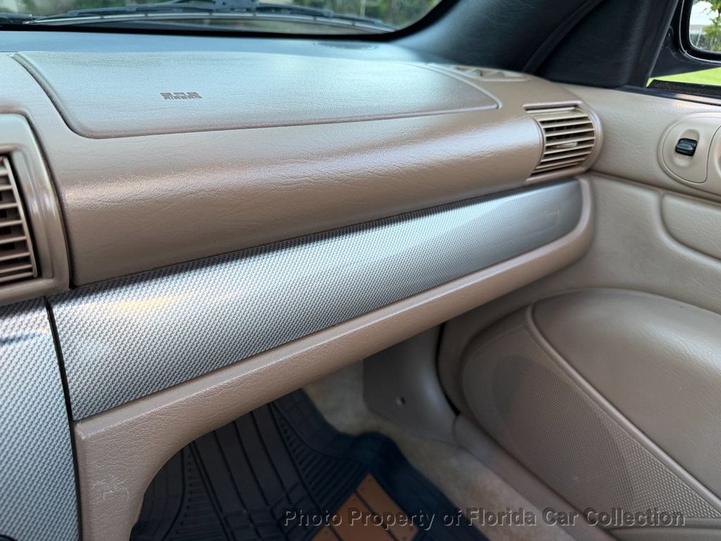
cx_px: 360
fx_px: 500
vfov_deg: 56.8
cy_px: 270
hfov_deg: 71.6
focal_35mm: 24
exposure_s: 1/95
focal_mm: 6.76
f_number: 1.78
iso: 200
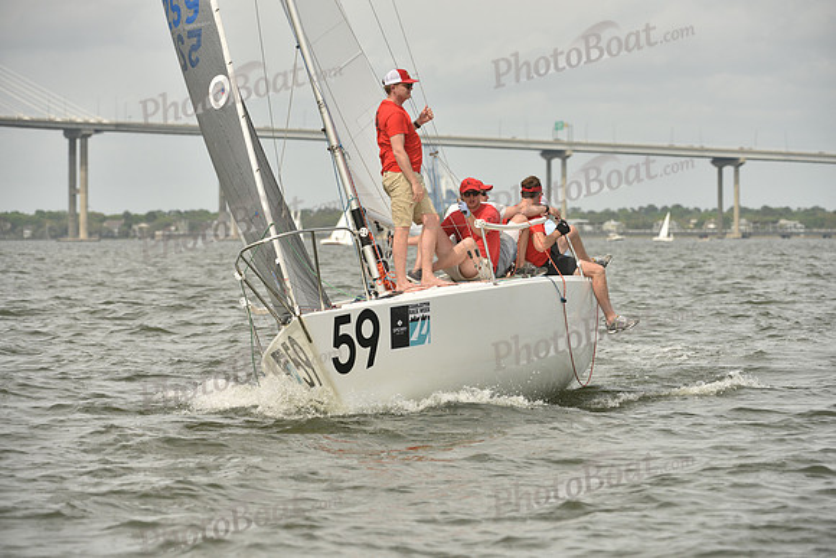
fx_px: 4645
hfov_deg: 10.3
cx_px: 418
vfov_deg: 6.9
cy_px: 279
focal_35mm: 200
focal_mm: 200
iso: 320
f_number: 5.6
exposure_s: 1/1600
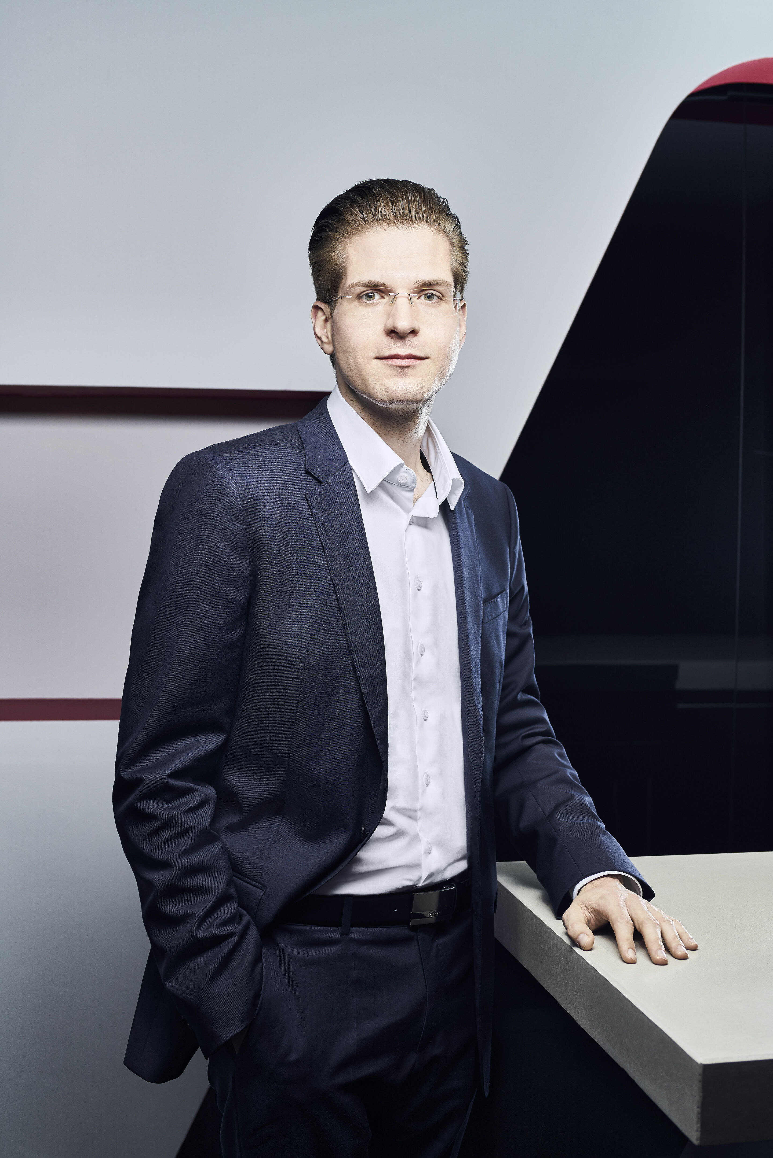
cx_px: 386
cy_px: 579
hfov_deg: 27.0
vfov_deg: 39.6
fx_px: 1610
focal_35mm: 50
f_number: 5.6
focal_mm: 50
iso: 200
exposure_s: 1/200
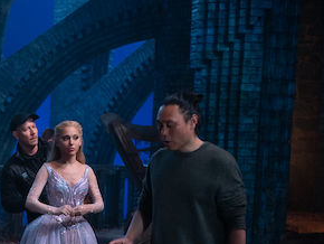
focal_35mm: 87
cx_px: -17
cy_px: 243
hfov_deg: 21.5
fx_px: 815
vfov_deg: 16.6
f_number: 1.8
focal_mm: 35
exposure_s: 1/125
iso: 2000
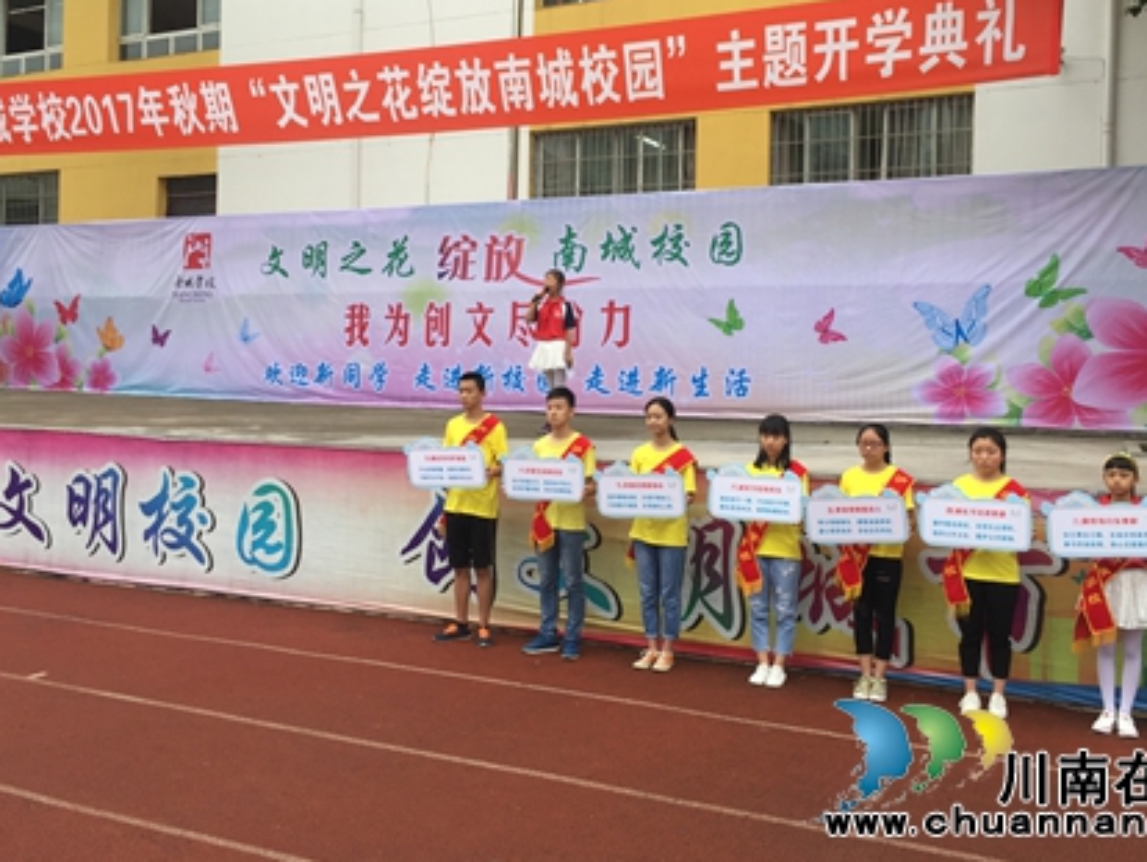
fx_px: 1160
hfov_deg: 52.5
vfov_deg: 40.7
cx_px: 634
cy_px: 384
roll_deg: -2.3
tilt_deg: +1.4
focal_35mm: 35
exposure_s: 1/170
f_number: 2.2
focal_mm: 4.15
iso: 32
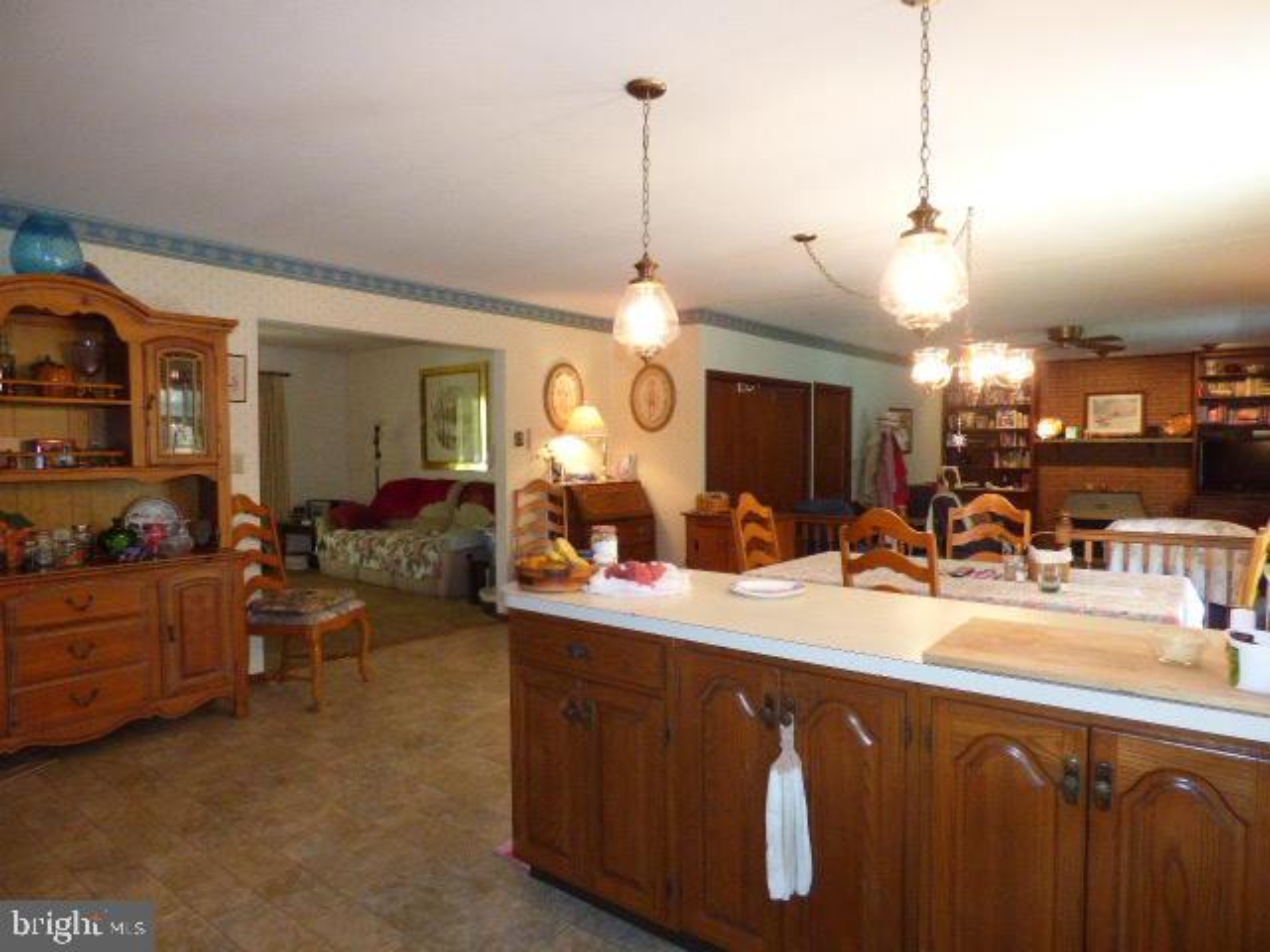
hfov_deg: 81.7
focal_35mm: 20
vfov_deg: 66.0
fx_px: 734
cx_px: 635
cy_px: 476
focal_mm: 3.58
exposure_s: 1/60
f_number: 2.8
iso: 500
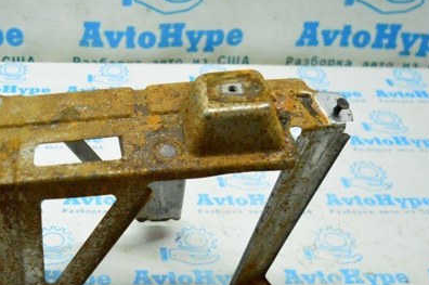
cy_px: 190
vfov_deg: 24.1
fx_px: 664
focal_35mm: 56
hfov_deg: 34.8
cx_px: 94
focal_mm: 23
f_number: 3.8
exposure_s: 1/800
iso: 6400
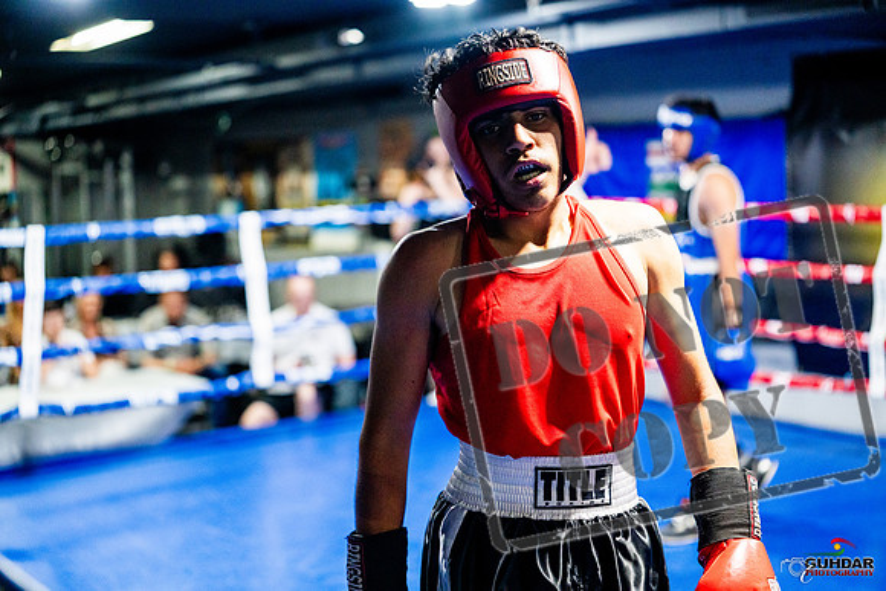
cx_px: 443
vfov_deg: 27.0
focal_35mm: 50
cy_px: 296
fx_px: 1231
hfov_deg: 39.6
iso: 4000
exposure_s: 1/1000
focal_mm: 50
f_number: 2
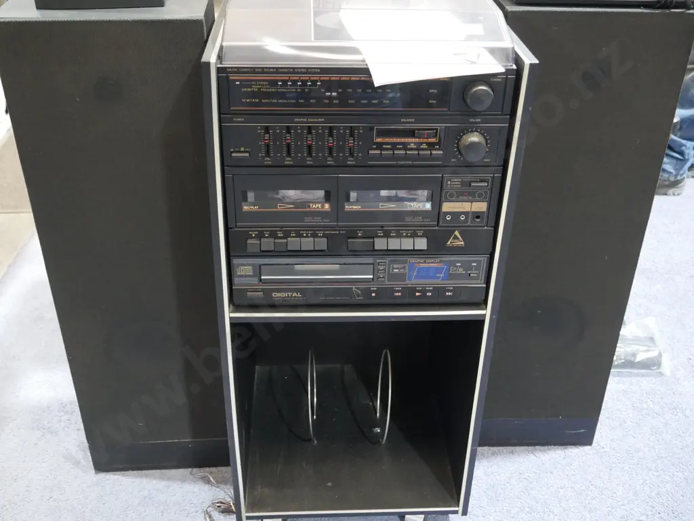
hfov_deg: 49.0
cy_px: 260
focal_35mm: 38
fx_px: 762
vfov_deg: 37.8
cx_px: 347
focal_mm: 19
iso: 3200
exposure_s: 1/60
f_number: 4.1
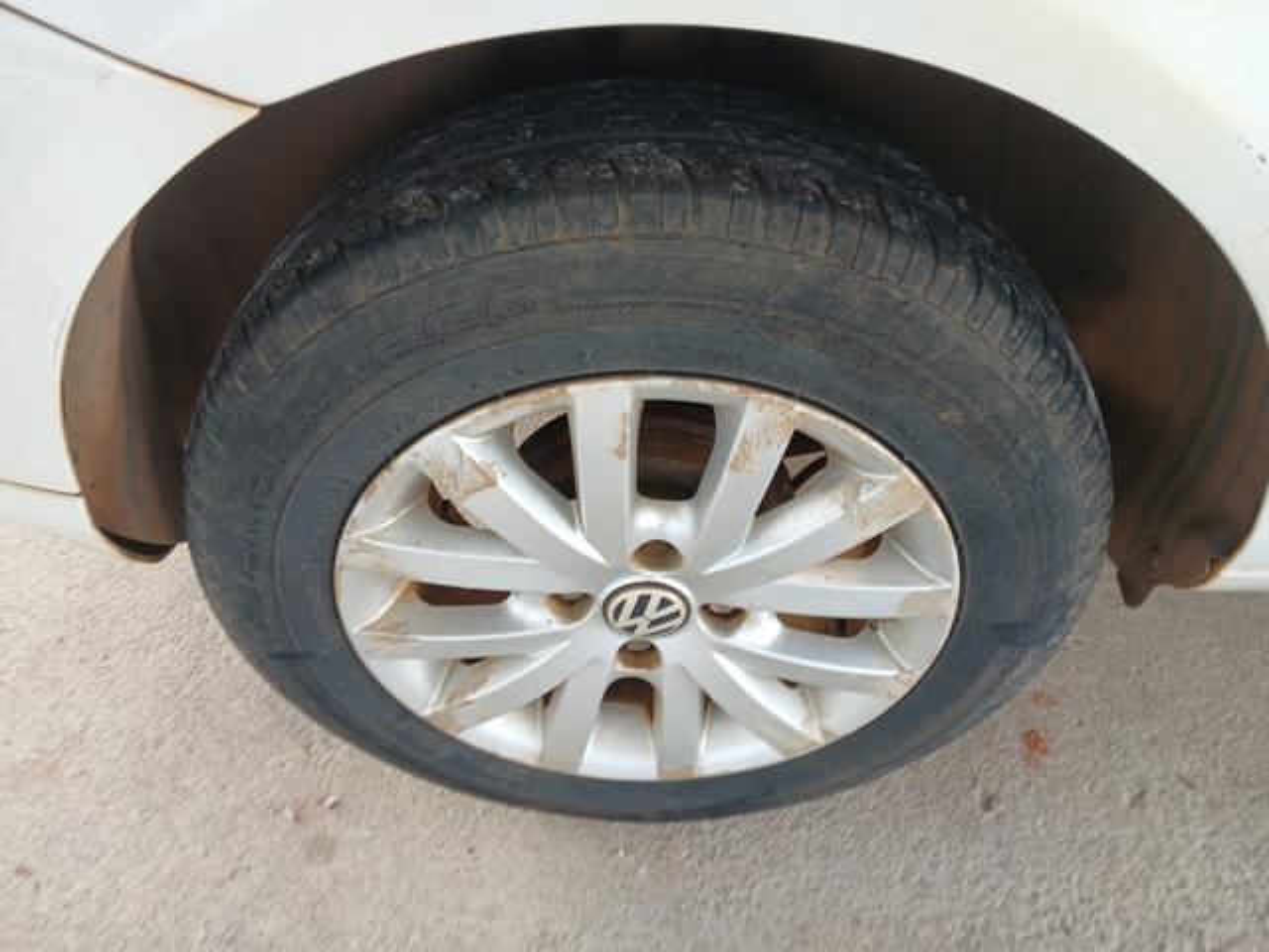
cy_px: 476
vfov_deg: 53.1
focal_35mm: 26
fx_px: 953
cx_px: 634
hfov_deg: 67.3
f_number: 1.8
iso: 64
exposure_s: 1/60
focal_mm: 3.98
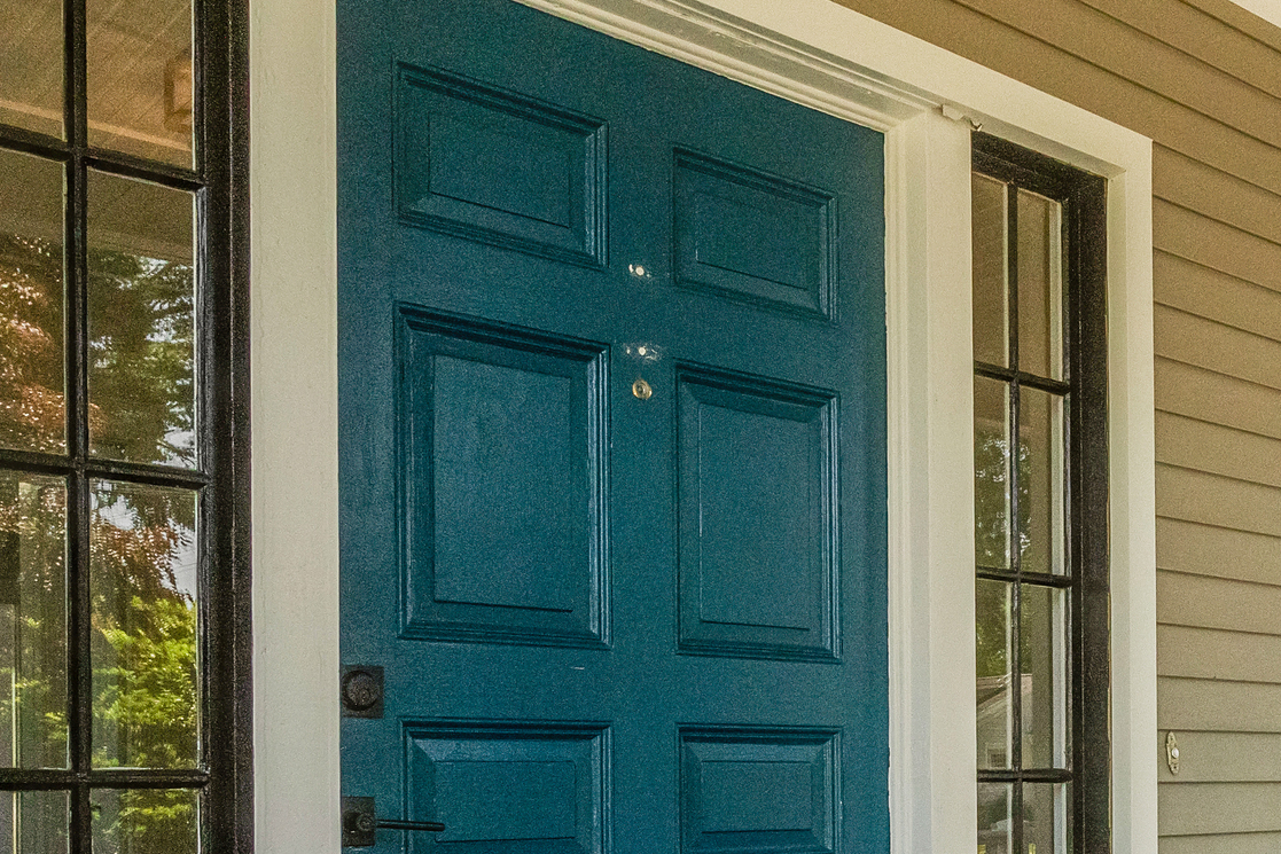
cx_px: 1029
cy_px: 793
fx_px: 1615
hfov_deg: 41.4
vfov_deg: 28.3
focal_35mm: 45
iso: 2000
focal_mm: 11
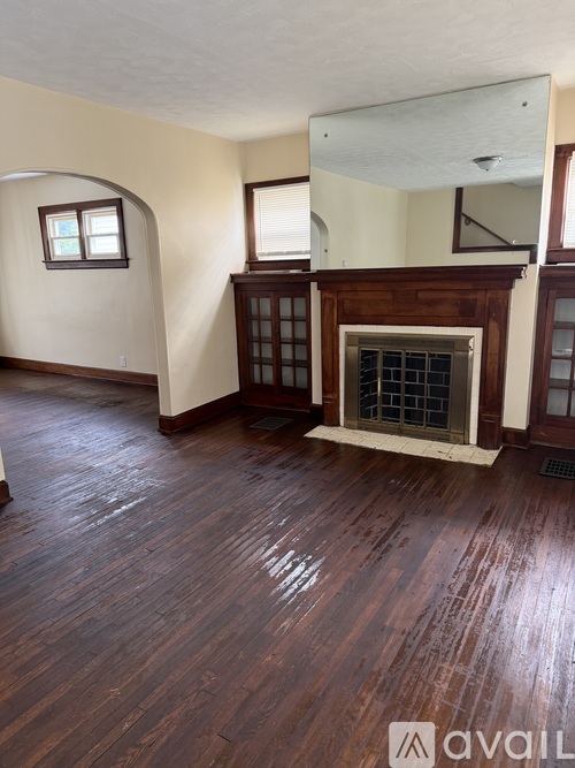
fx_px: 532
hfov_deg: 56.8
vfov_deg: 71.6
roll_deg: +0.9
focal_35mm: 24
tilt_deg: -13.1
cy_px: 384
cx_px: 288
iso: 200
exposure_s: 1/69
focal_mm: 6.76
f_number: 1.78
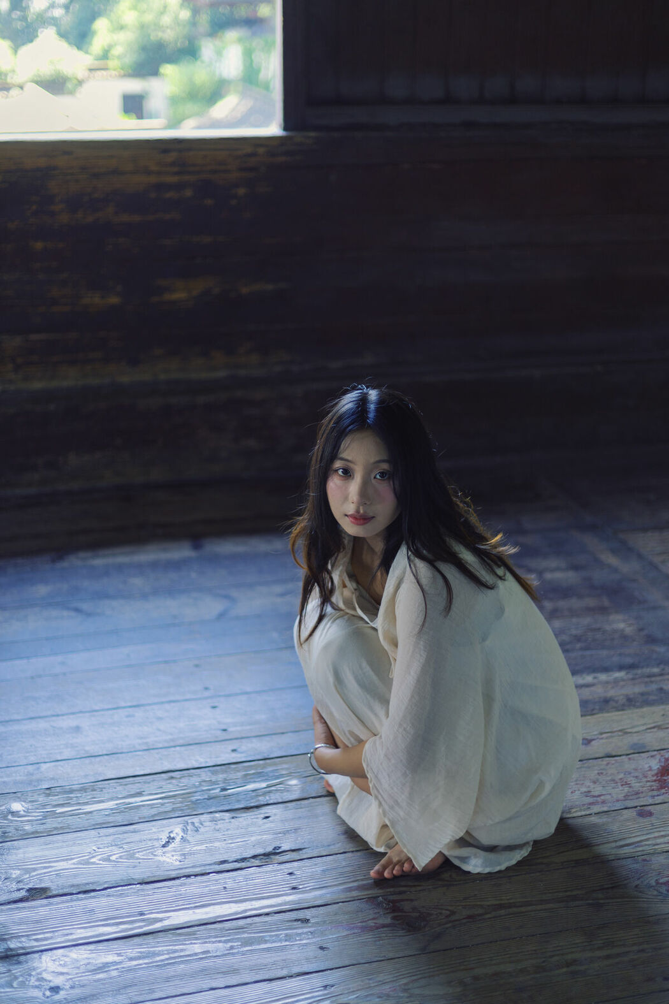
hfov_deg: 27.0
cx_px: 334
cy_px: 502
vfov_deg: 39.6
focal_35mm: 50
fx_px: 1394
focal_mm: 50
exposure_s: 1/200
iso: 320
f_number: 1.8
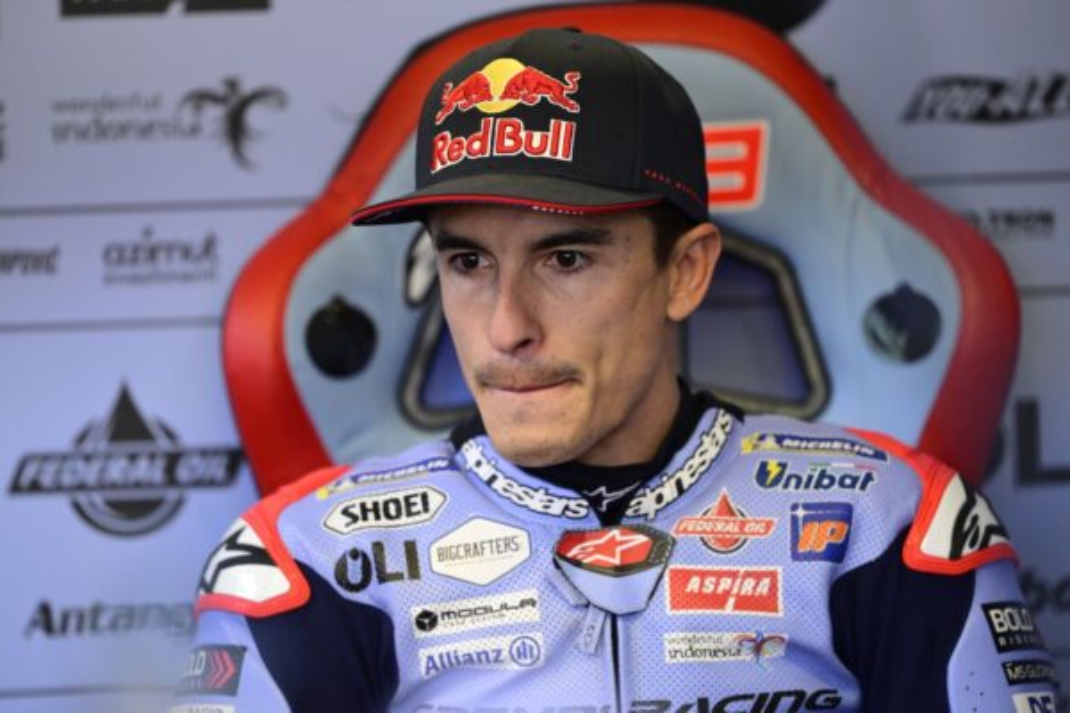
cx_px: 535
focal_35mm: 400
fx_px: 11888
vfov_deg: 3.4
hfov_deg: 5.2
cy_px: 356
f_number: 2.8
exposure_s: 1/640
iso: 4000
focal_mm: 400
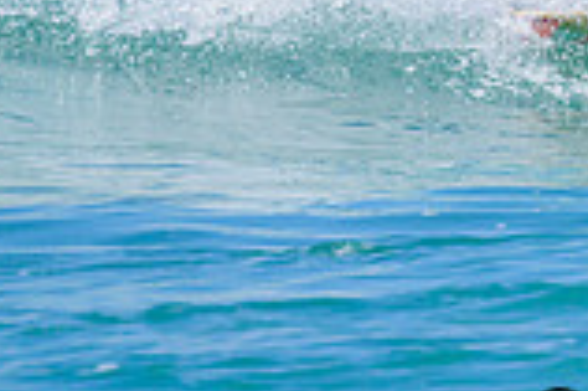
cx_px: 815
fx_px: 47921
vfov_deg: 0.5
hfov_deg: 0.7
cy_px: -196
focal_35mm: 2937
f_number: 11
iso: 1000
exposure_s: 1/2000
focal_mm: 800
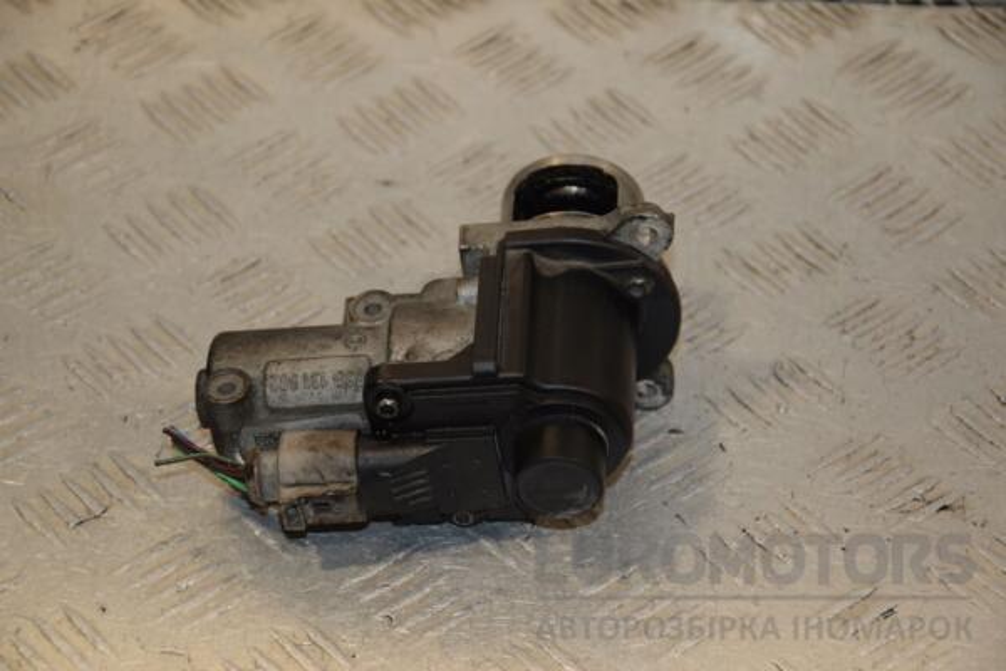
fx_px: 3353
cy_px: 336
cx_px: 503
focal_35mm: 120
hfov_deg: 17.1
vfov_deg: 11.4
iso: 800
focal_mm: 80
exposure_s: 1/200
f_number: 6.3
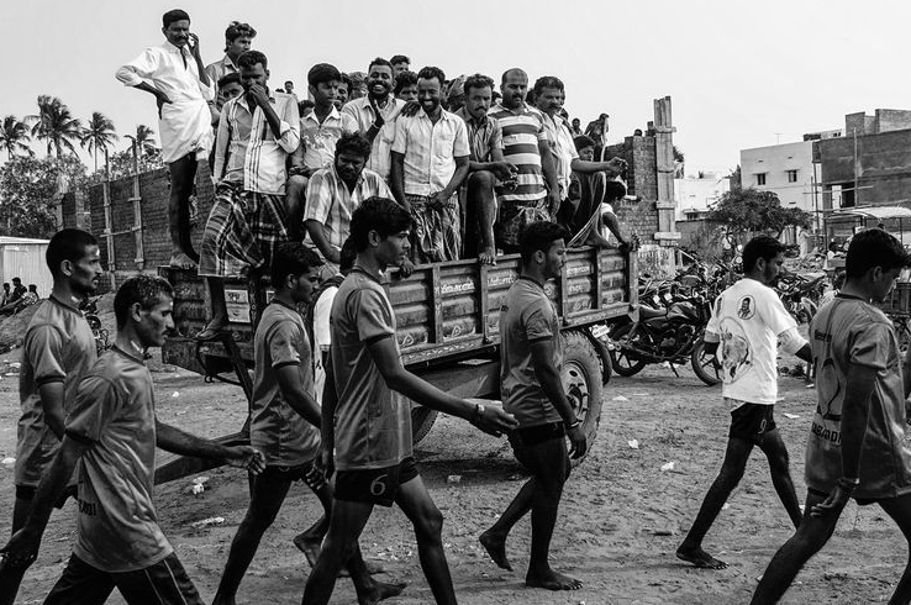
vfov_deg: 34.1
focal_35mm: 39
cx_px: 418
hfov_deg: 49.6
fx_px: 986
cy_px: 303
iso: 400
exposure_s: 1/640
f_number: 4.5
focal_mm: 24
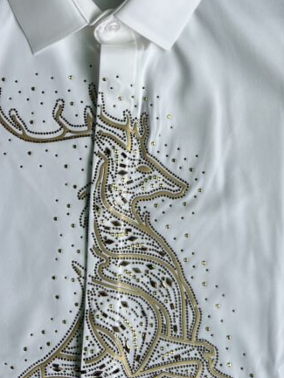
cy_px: 66
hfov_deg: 29.8
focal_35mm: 48
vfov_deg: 37.9
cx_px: 216
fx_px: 525
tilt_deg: -89.1
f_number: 1.5
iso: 50
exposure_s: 1/738
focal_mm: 5.7
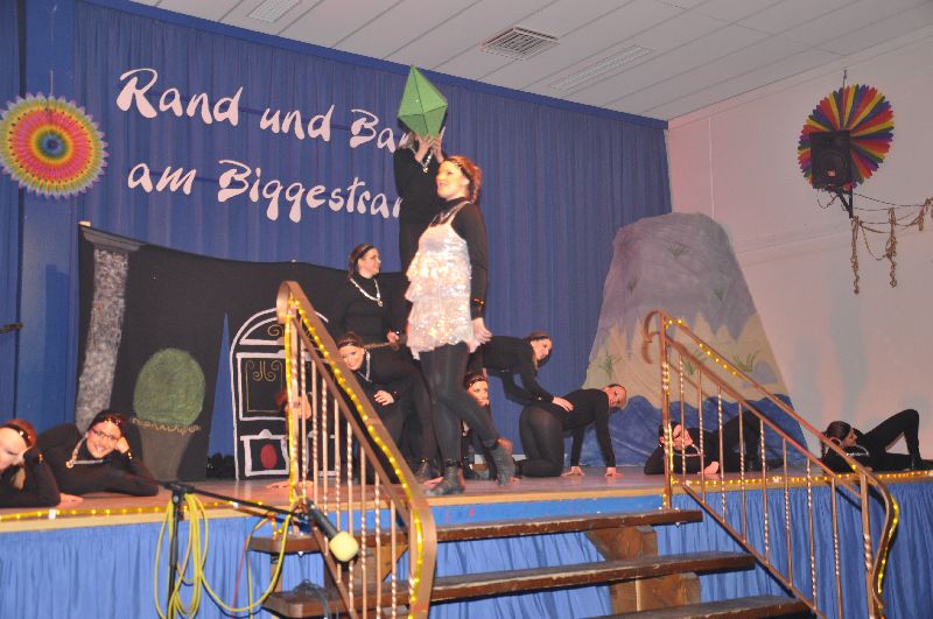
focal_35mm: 42
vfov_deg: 31.8
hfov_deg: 46.5
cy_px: 310
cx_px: 466
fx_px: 1087
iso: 400
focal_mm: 28
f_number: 5
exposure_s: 1/60
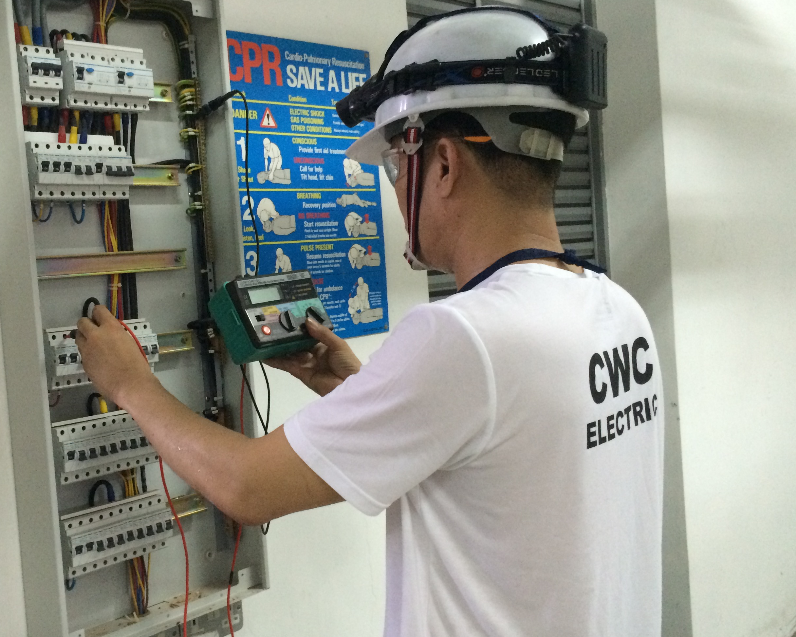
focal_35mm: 38
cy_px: 310
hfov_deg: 47.2
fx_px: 895
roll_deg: +3.7
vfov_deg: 39.2
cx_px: 269
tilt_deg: -3.7
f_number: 2.2
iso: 250
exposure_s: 1/25
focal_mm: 4.15
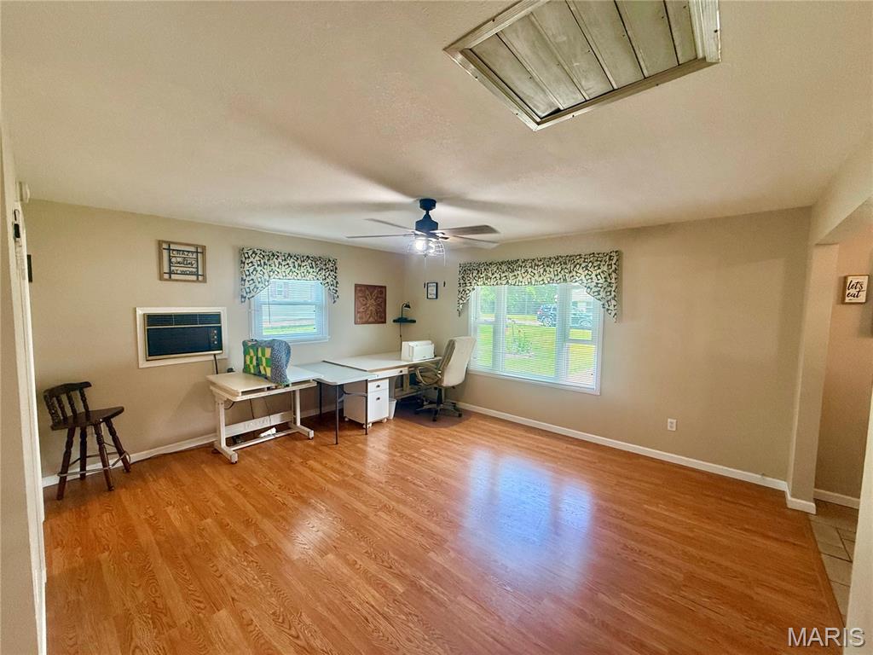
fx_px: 353
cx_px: 436
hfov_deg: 102.1
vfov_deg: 85.7
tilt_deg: -3.6
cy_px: 328
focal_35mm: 14
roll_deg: -1.0
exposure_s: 1/120
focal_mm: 2.22
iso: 160
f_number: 2.2
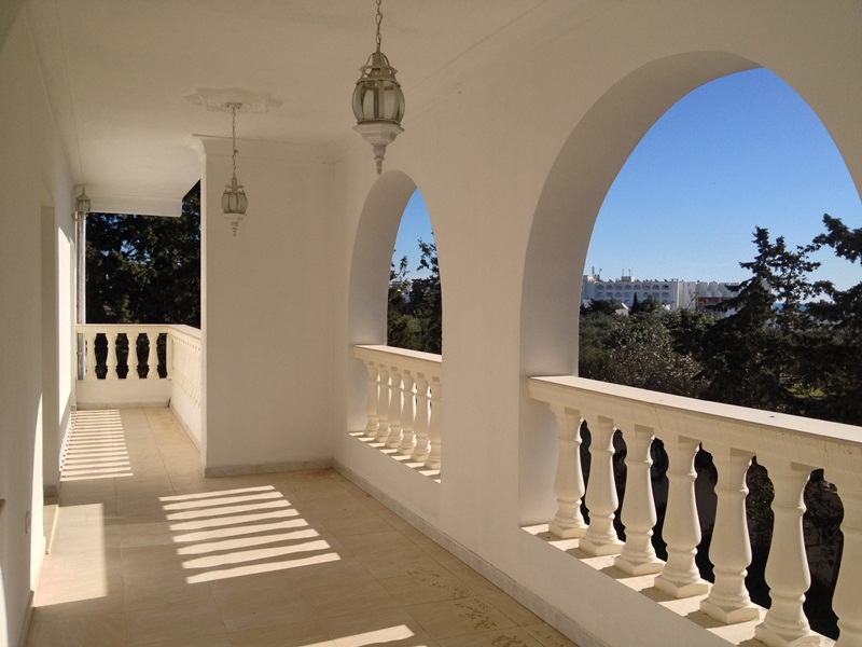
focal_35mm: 35
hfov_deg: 52.6
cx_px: 431
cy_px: 324
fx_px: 872
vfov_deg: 40.7
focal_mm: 4.28
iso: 50
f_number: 2.4
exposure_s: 1/2762
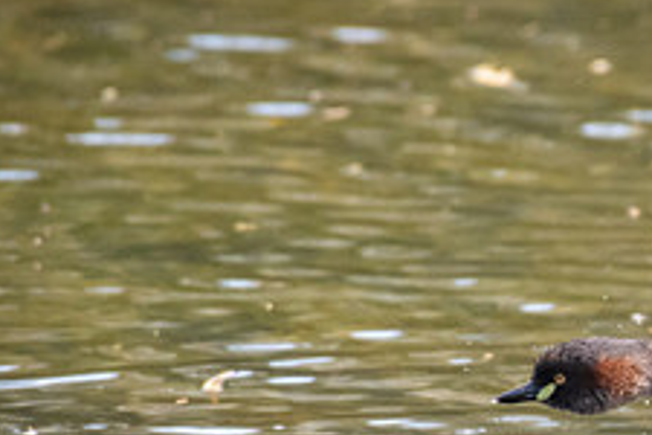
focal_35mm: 2362
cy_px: 515
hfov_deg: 0.9
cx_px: 814
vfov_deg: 0.6
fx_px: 42775
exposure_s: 1/1250
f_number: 5.6
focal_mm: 500
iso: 1100
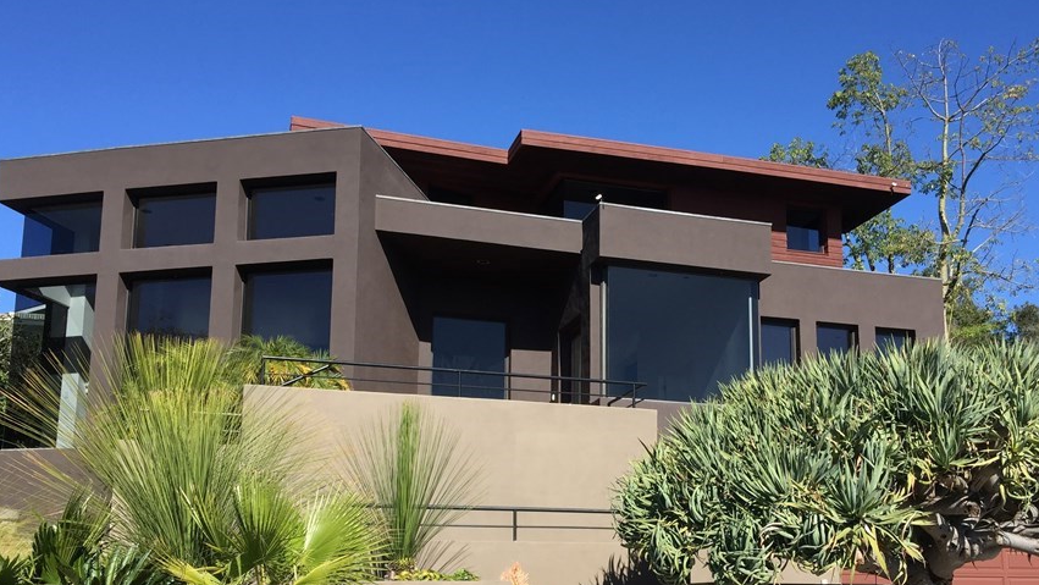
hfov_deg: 52.7
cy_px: 445
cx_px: 579
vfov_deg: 30.6
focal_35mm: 38
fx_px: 1047
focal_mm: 4.15
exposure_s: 1/1522
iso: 32
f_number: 2.2
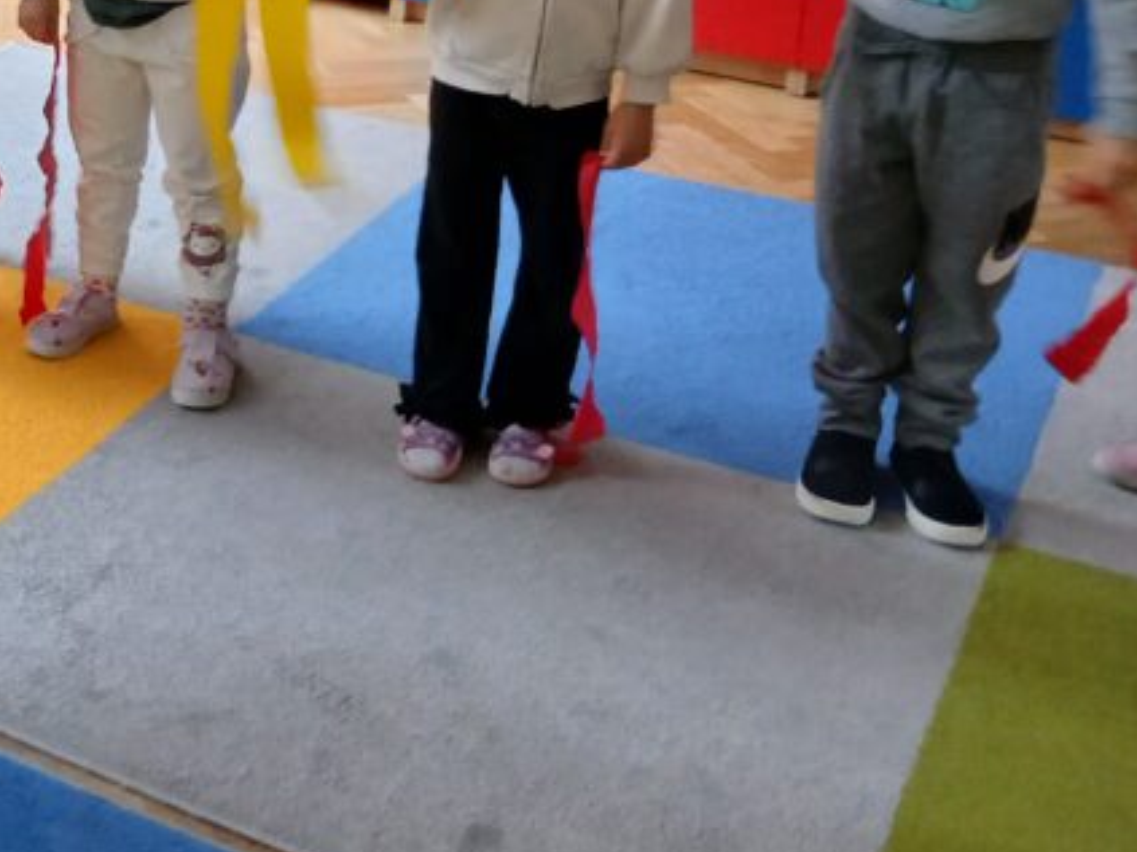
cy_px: -75
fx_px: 2069
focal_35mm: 63
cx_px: -175
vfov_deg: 22.1
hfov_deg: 27.6
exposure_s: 1/24
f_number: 1.8
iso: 250
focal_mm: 3.98
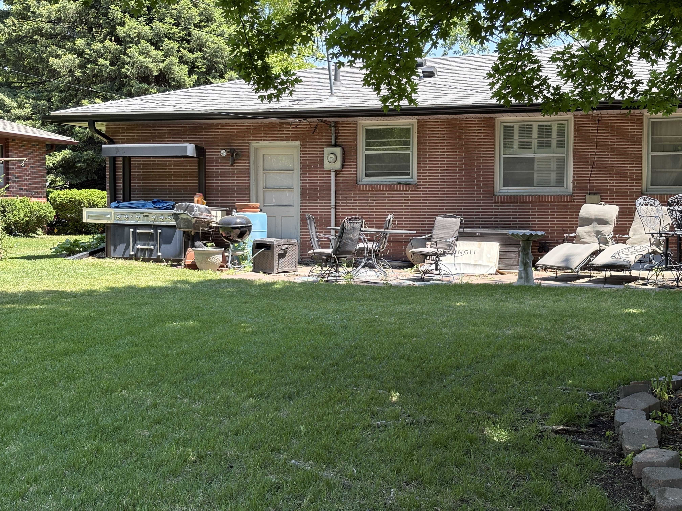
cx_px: 341
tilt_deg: -0.7
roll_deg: +0.4
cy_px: 256
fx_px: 1024
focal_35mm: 52
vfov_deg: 28.0
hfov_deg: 36.8
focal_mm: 5.96
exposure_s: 1/447
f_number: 1.6
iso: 40
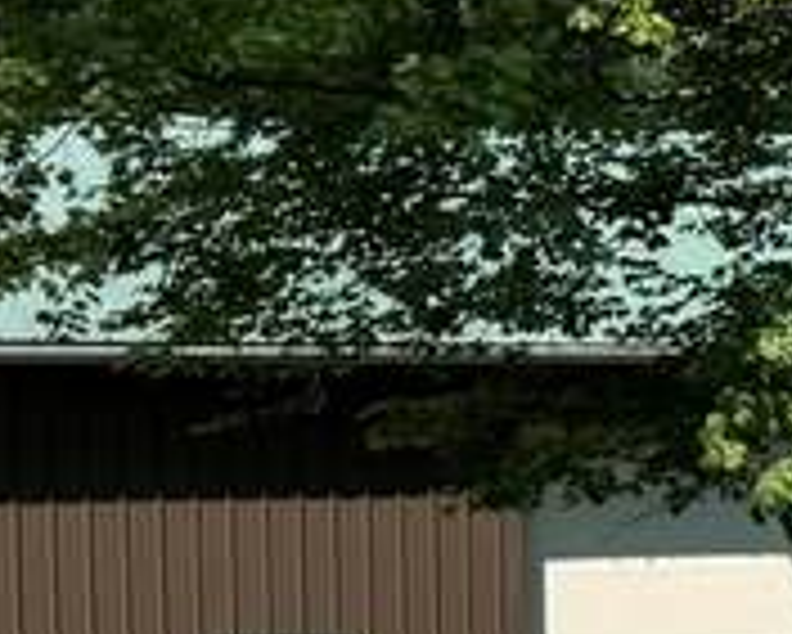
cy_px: 594
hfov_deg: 8.9
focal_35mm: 170
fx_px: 3987
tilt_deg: -4.2
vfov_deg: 9.1
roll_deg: -1.5
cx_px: 2475
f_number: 1.78
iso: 80
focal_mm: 6.76
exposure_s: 1/1812
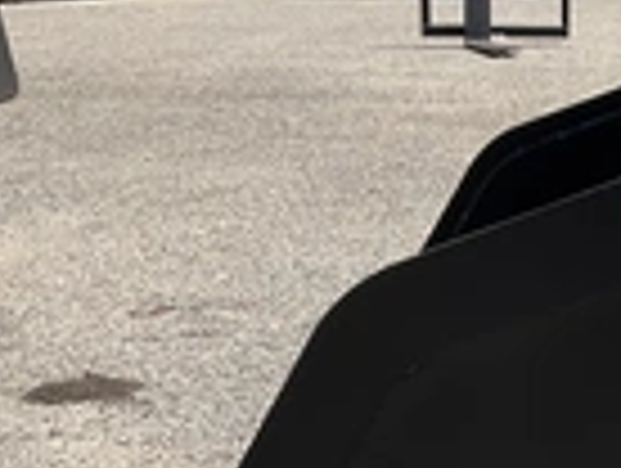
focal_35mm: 84
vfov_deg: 17.0
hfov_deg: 22.4
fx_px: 1510
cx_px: 621
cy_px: 540
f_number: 1.8
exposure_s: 1/2058
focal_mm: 3
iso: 25
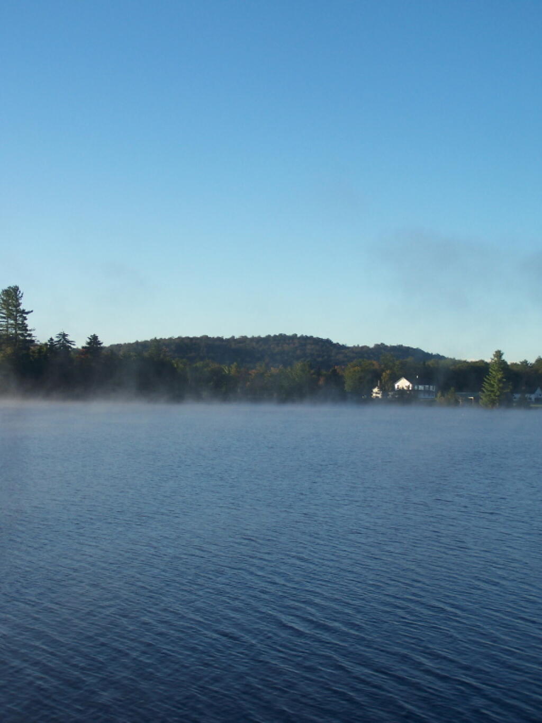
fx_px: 1232
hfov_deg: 24.8
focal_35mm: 59
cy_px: 362
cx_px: 271
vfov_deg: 32.7
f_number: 3.1
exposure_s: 1/500
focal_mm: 9.8
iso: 80
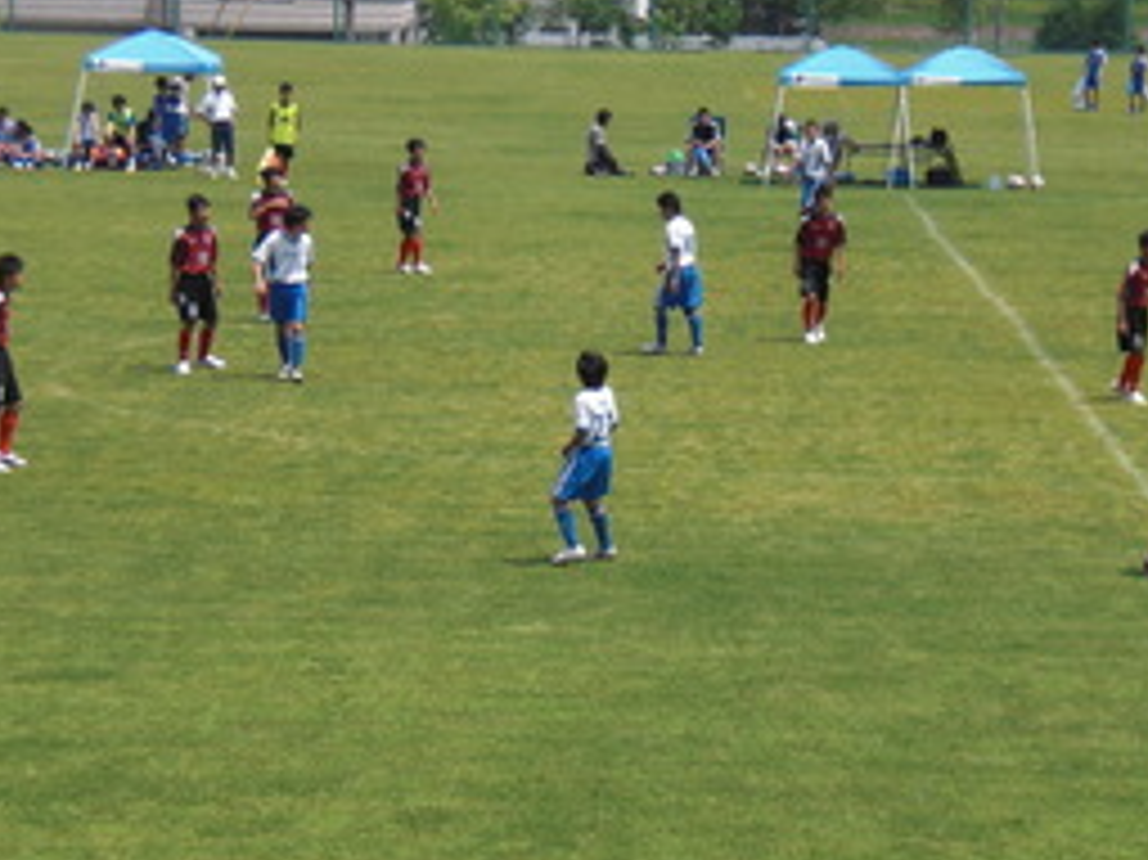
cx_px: 621
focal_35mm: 165
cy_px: 317
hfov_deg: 12.0
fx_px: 5469
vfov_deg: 9.0
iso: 64
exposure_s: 1/400
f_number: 5.4
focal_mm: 16.51
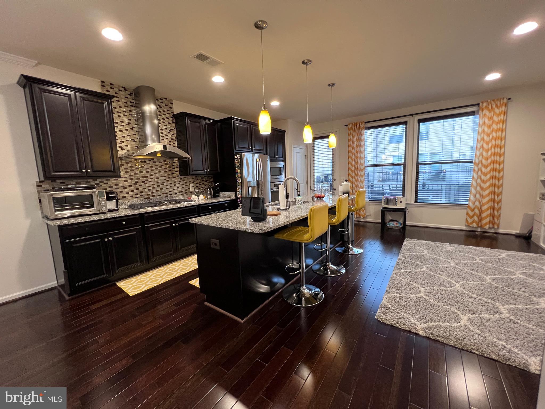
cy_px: 204
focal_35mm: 13
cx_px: 272
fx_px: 205
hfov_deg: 106.2
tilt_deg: -7.7
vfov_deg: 89.9
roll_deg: +1.9
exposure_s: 1/60
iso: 500
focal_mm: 1.57
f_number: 1.8
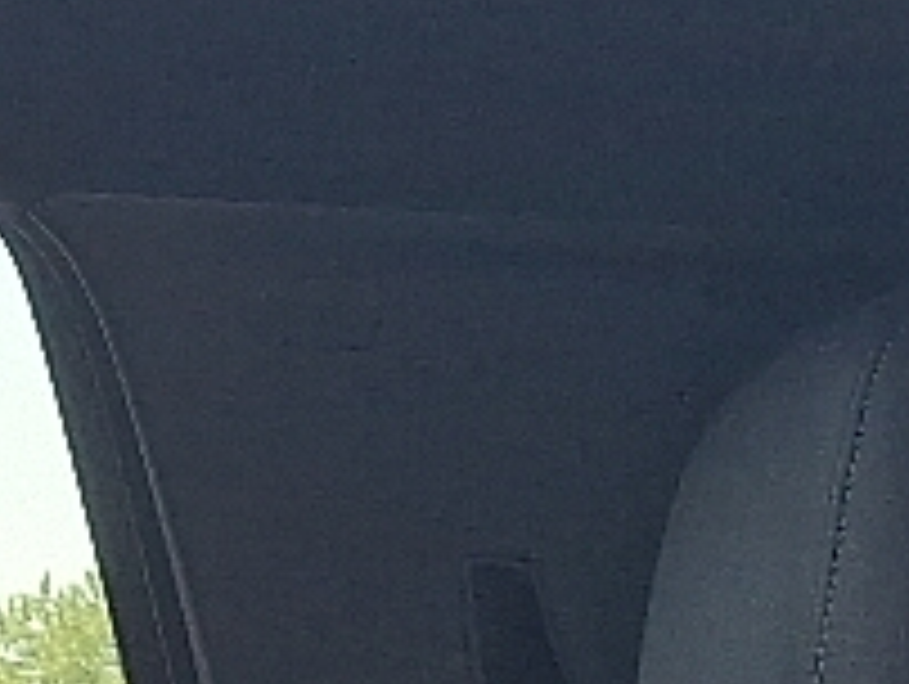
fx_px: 5206
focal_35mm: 198
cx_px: -436
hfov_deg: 9.7
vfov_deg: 6.9
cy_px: 1854
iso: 30
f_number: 1.8
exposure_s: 1/238
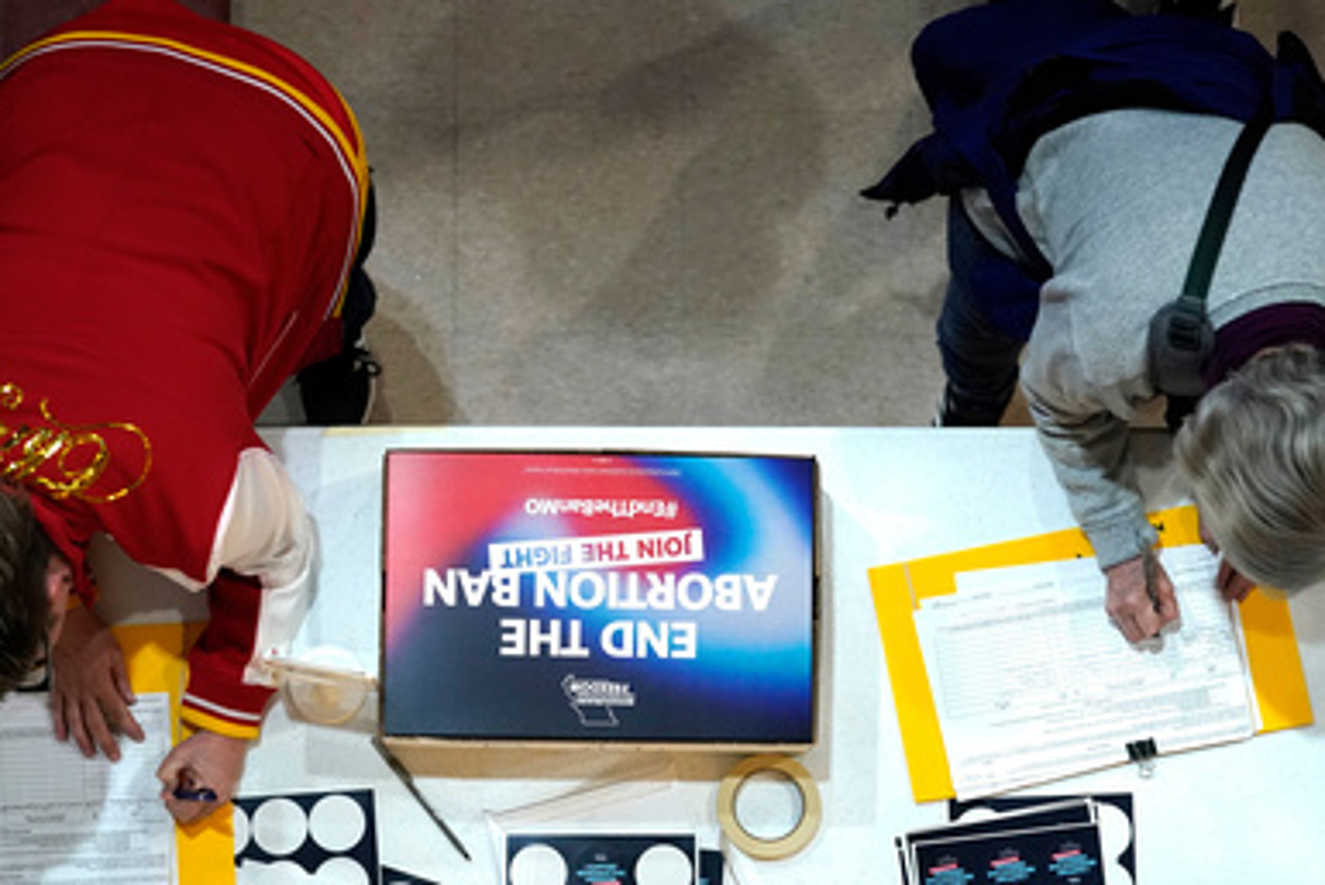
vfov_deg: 14.7
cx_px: 619
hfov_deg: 21.9
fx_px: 3424
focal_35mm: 93
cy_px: 535
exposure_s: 1/320
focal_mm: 70
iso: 3200
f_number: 2.8
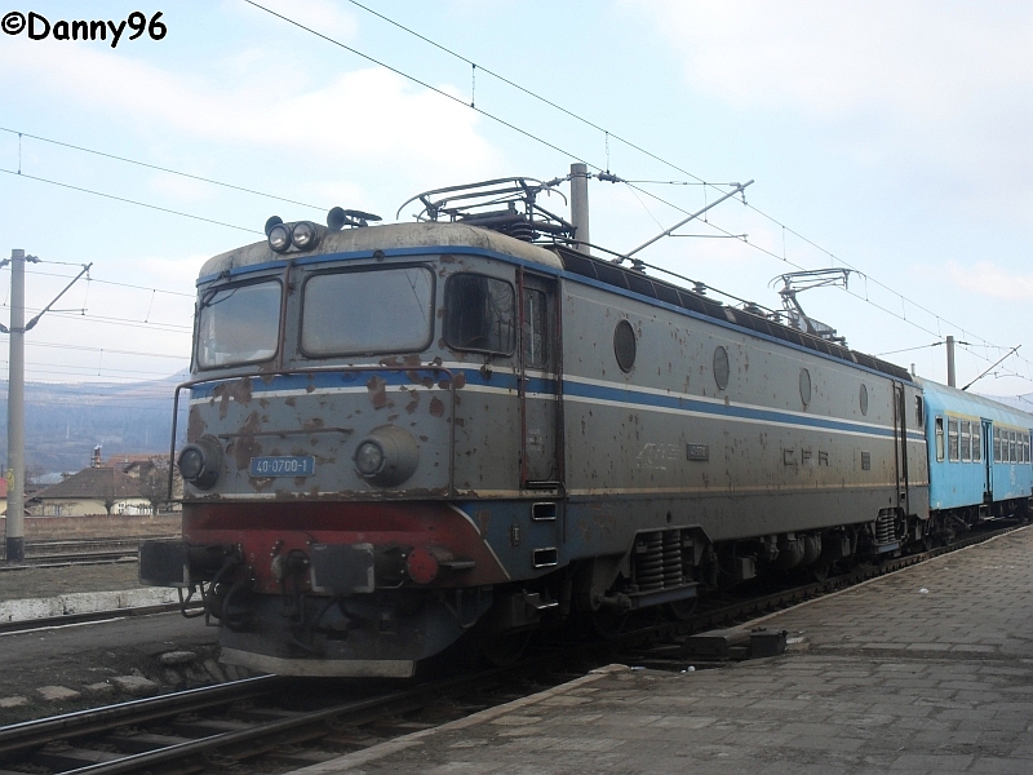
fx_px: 1253
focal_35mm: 42
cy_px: 388
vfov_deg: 34.3
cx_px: 516
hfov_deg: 44.8
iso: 100
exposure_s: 1/250
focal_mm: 7.5
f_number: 3.6
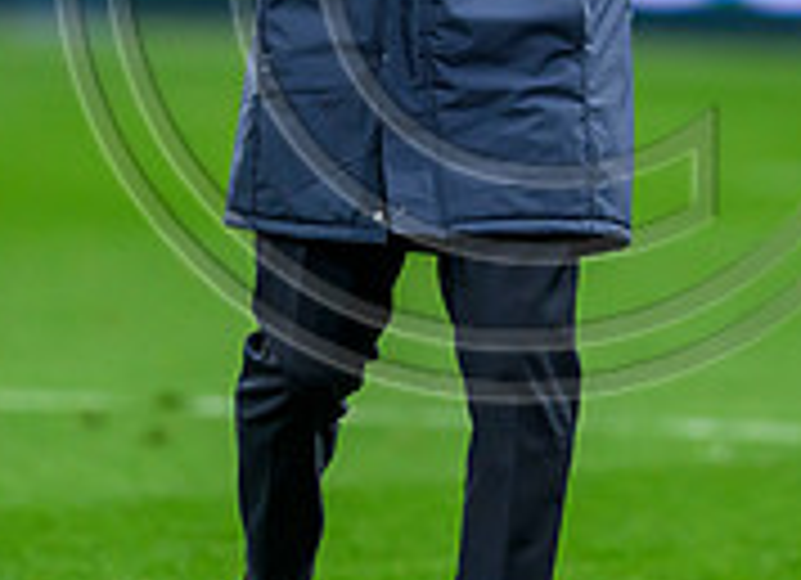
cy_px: -56
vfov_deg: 1.0
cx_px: 640
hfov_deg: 1.4
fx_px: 32350
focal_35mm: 1415
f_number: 2.8
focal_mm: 400
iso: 2000
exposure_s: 1/1600
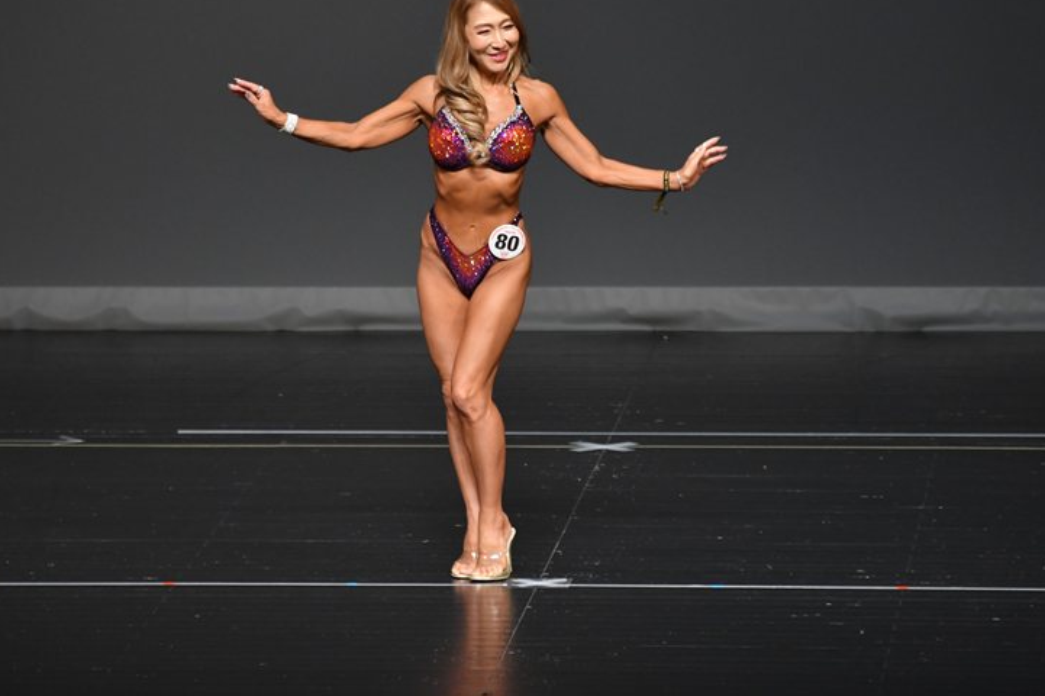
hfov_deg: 5.6
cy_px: 341
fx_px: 10764
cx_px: 501
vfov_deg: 3.7
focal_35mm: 371
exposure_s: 1/400
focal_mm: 230
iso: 2000
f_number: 5.6
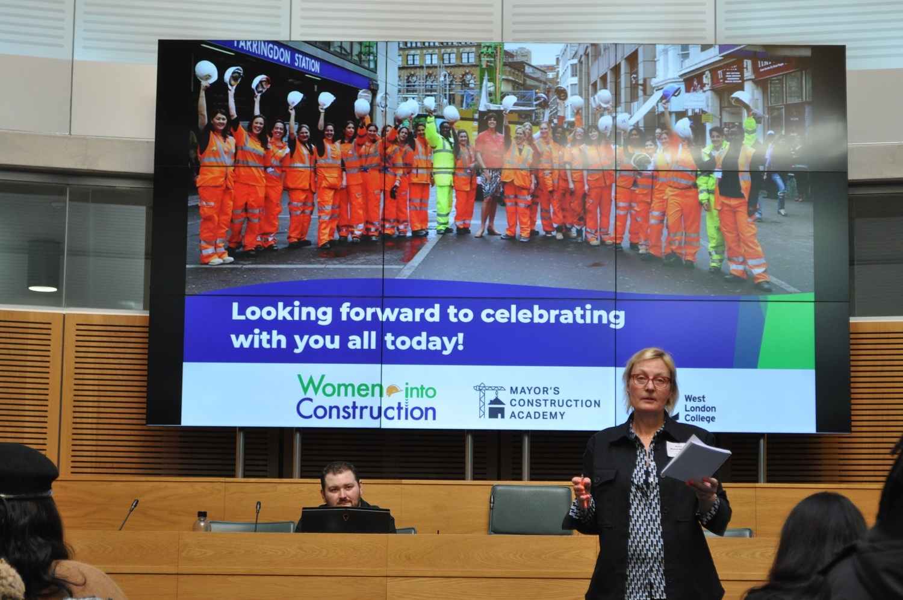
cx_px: 452
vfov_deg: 16.5
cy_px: 300
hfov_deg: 24.6
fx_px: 2067
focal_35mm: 82
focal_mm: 55
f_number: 5.6
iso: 800
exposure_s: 1/50
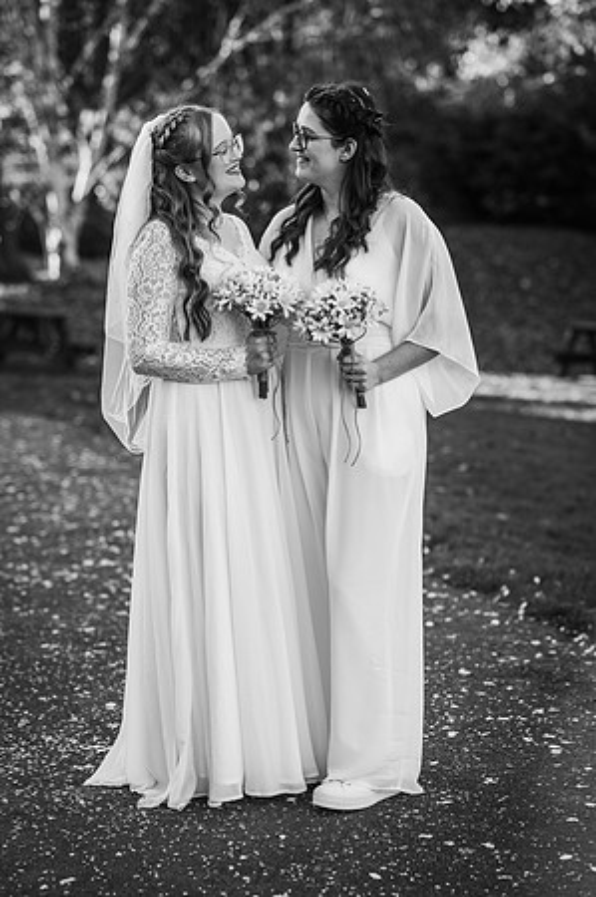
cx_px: 298
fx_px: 2116
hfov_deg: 16.0
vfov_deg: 23.9
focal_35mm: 85
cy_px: 448
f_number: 2.8
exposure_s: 1/800
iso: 100
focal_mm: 85
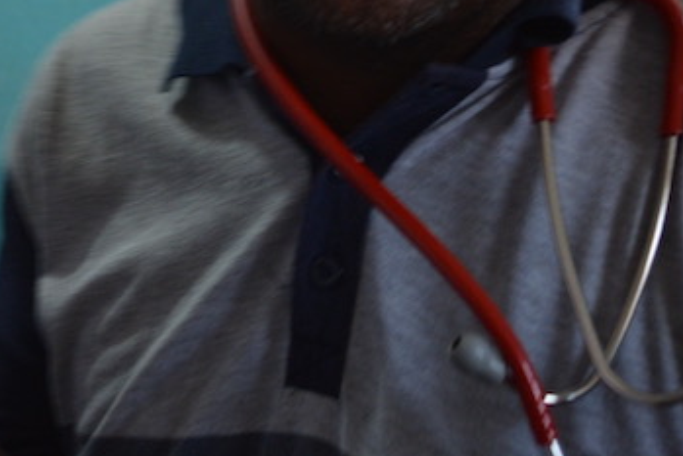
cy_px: 42
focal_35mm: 92
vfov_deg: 14.6
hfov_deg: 21.7
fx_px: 1755
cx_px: 106
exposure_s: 1/30
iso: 800
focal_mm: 21
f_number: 3.8
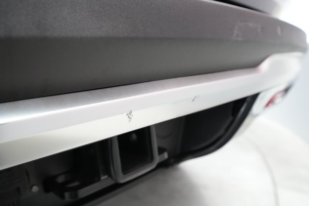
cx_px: 154
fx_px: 240
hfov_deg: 65.5
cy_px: 103
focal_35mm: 28
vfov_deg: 46.4
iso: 10000
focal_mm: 28
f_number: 5.6
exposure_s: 1/100
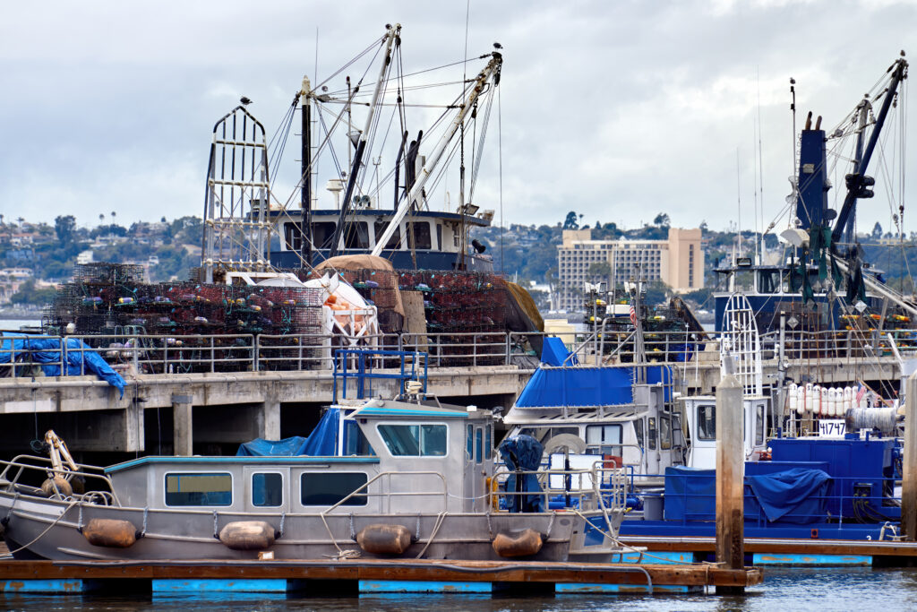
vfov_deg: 4.6
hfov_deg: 6.9
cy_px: 306
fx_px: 7642
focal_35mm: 300
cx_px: 458
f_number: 8
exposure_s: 1/250
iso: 200
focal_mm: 300
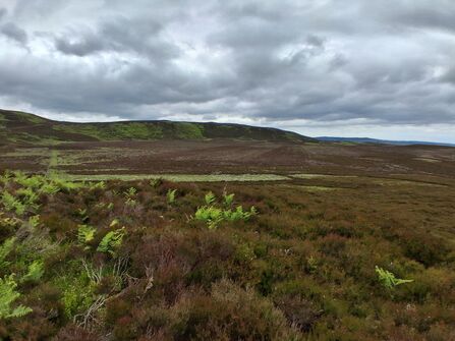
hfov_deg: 91.0
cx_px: 228
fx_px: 223
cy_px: 170
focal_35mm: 17
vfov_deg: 74.7
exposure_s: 1/1805
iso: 50
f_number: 2.2
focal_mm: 1.4
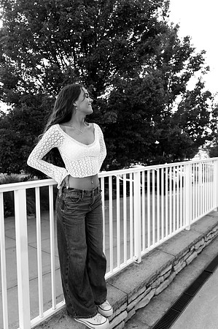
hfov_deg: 47.8
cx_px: 109
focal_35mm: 27
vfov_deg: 67.4
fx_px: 246
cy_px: 164
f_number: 4
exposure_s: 1/1000
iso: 1600
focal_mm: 27
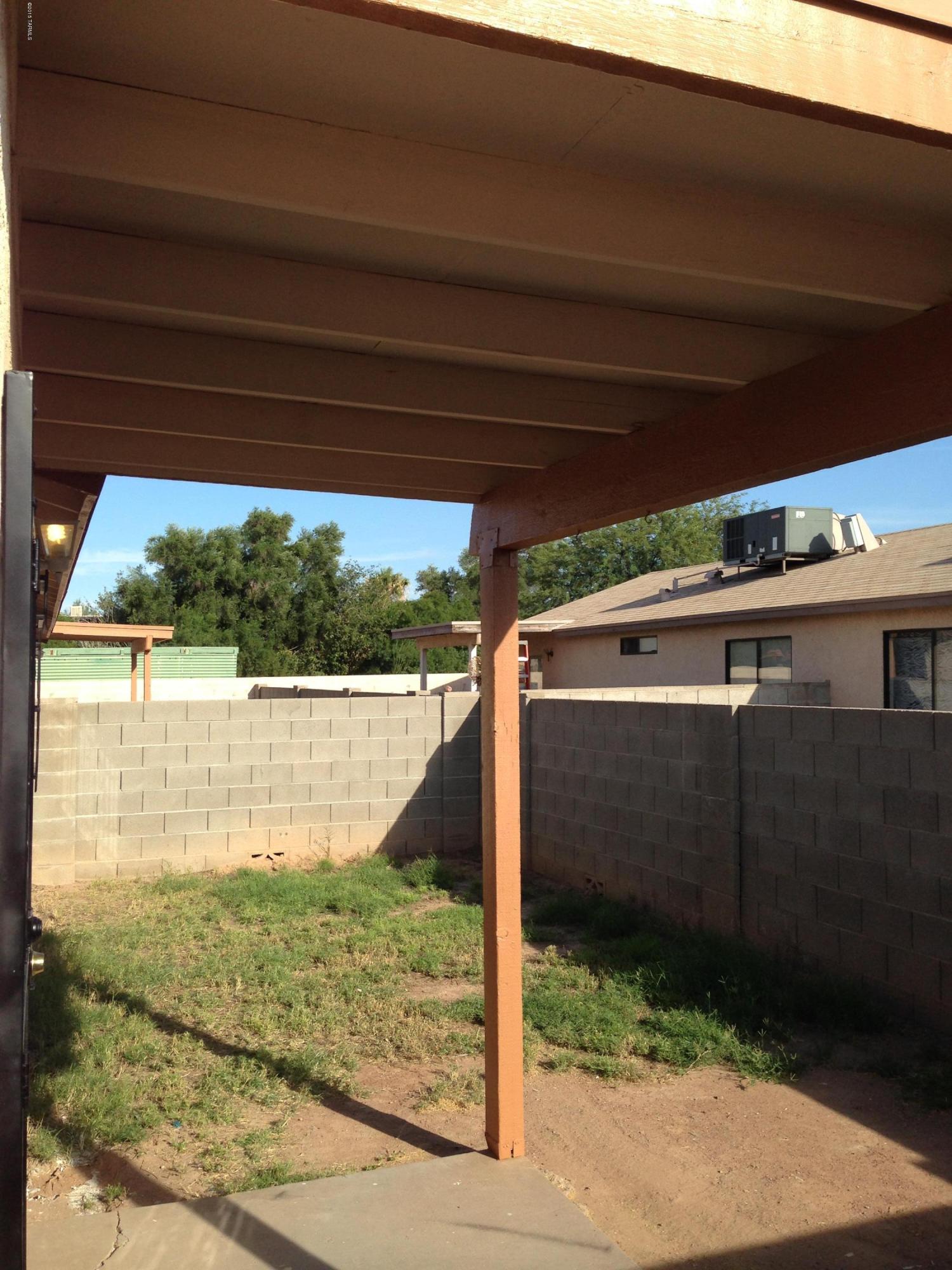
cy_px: 635
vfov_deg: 55.4
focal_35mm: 33
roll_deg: -1.7
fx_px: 1210
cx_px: 476
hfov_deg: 42.9
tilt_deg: -2.5
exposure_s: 1/1153
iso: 50
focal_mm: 4.12
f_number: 2.4
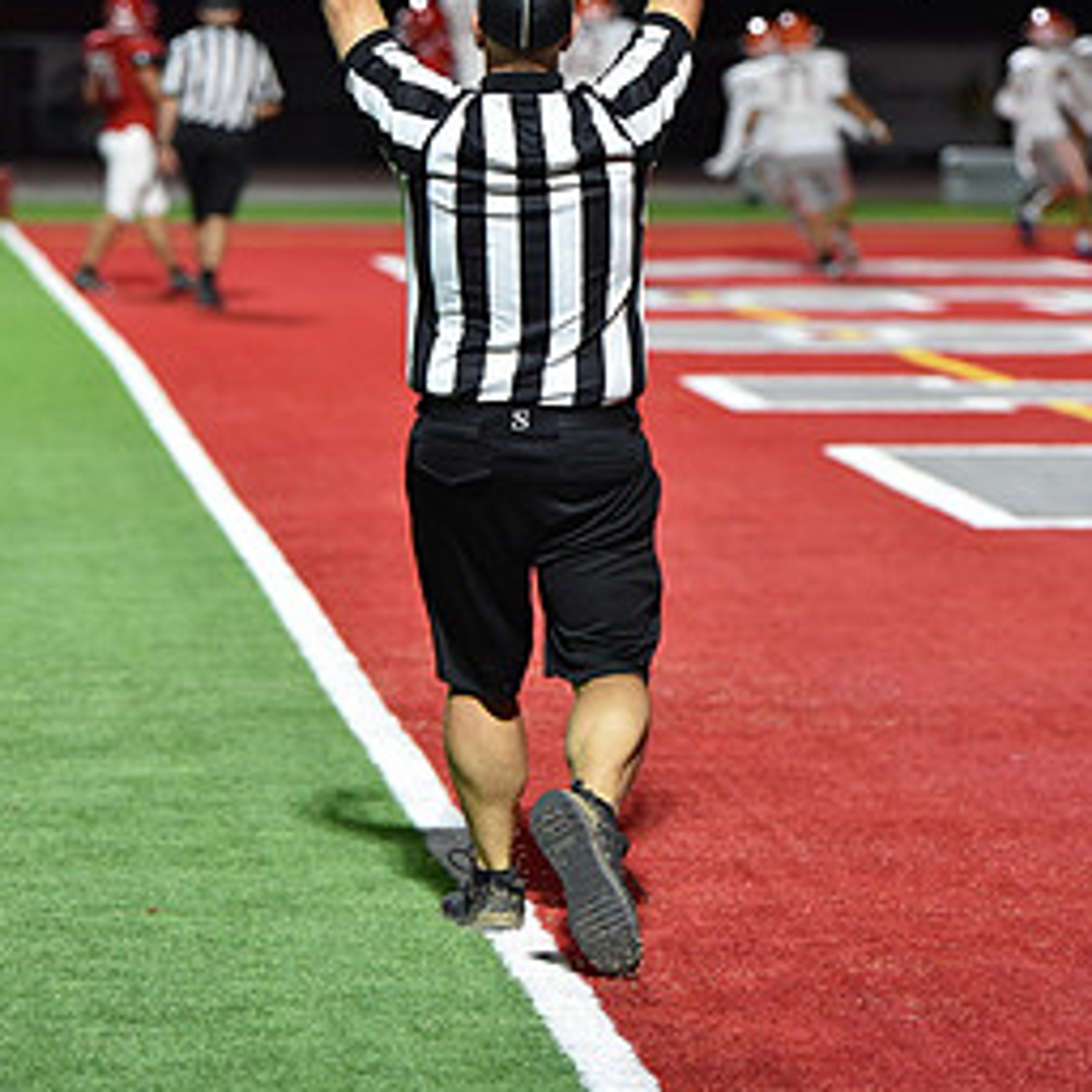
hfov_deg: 9.4
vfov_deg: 9.3
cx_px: 516
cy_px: 252
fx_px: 6674
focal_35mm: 187
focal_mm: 125
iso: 4500
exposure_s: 1/500
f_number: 2.8
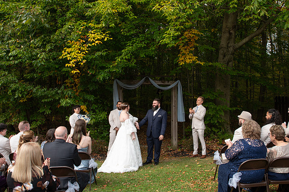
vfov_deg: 39.3
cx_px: 145
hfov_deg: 57.0
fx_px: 266
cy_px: 67
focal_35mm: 33
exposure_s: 1/125
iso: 400
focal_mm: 24
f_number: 6.3
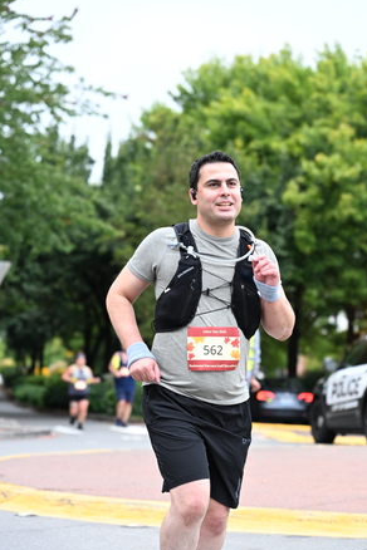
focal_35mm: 118
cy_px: 309
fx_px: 1804
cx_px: 180
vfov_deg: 17.3
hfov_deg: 11.6
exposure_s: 1/500
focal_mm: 94
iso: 1600
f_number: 4
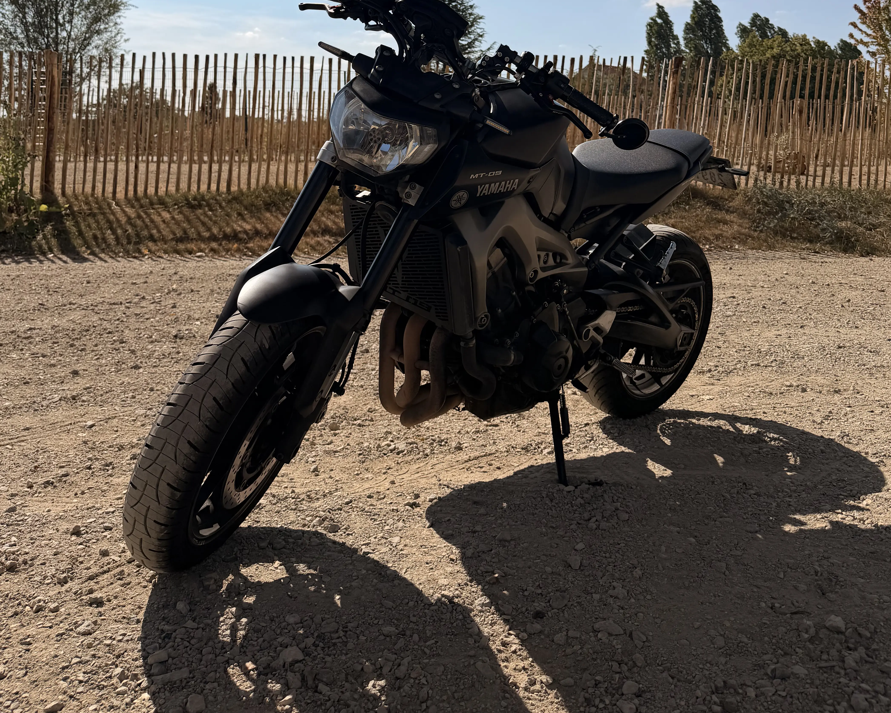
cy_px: 154
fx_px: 844
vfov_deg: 43.9
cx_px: 449
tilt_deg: -1.0
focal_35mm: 32
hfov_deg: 55.7
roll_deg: -0.1
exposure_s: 1/10309
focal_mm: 6.76
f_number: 1.78
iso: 80
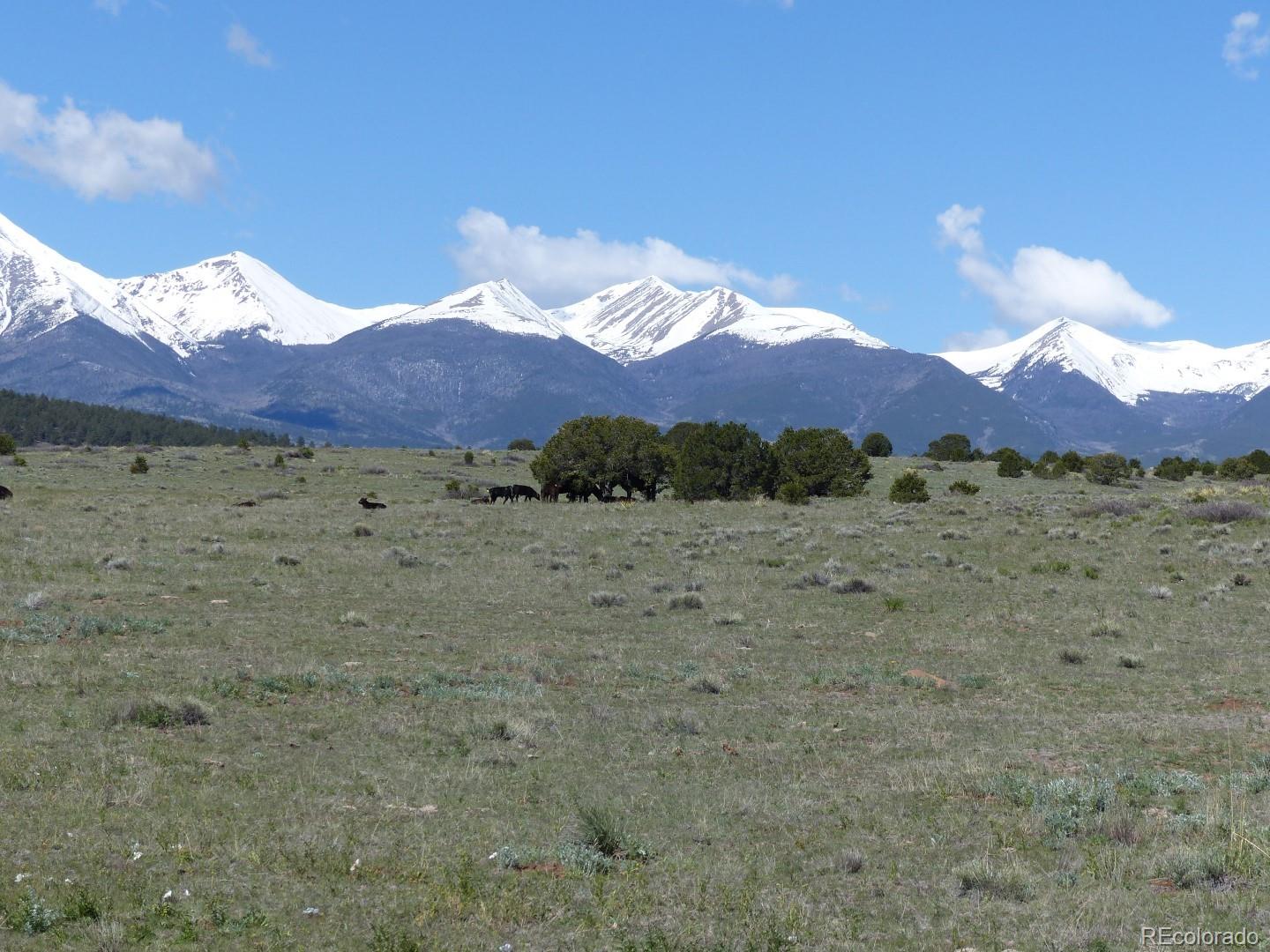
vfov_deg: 16.6
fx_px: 3265
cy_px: 476
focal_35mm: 89
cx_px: 635
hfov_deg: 22.0
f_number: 4
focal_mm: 16
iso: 100
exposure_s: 1/1000
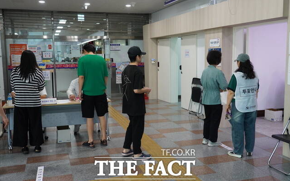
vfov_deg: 34.4
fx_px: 292
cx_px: 145
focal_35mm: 37
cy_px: 86
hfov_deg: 52.7
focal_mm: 36
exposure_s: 1/320
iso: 2000
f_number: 4
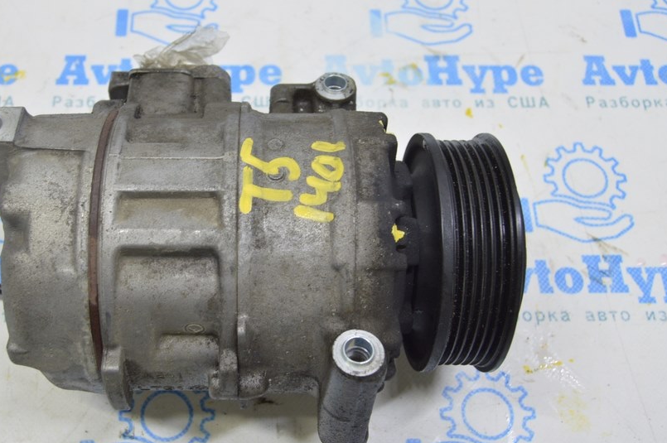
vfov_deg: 31.8
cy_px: 215
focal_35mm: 42
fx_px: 777
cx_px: 254
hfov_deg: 46.1
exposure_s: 1/20
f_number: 5.6
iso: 400
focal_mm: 22
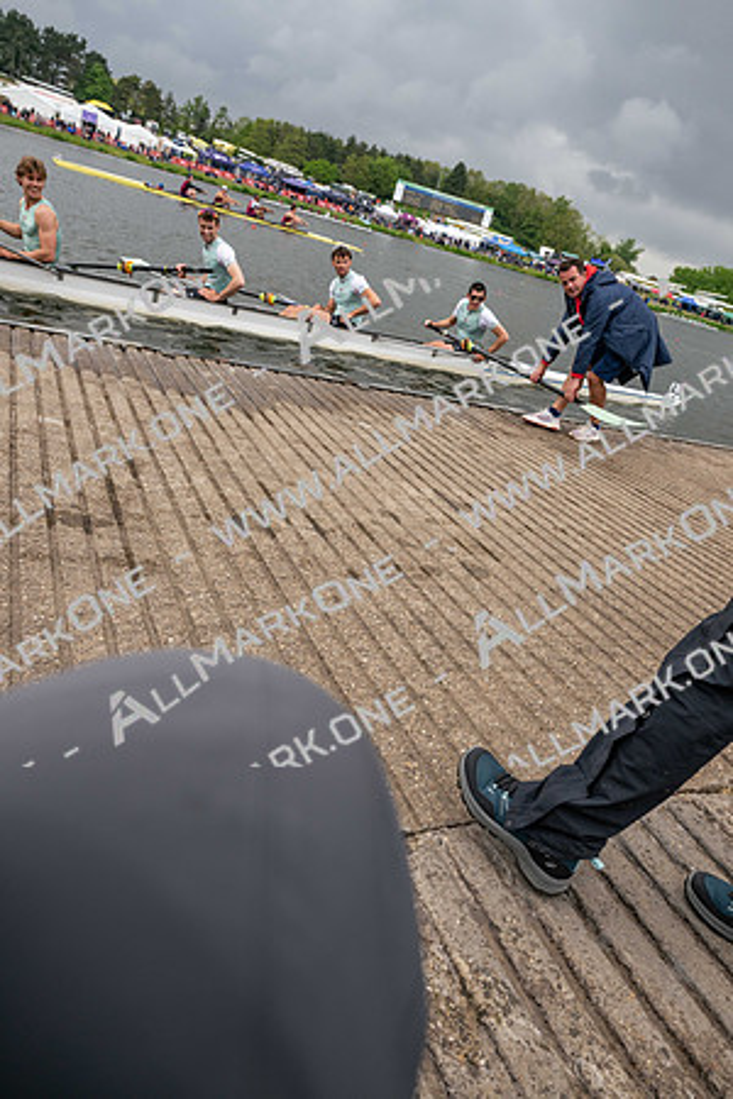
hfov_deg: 53.1
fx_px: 733
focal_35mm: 24
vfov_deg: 73.7
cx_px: 366
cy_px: 550
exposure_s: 1/500
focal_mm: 24
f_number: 7.1
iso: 450
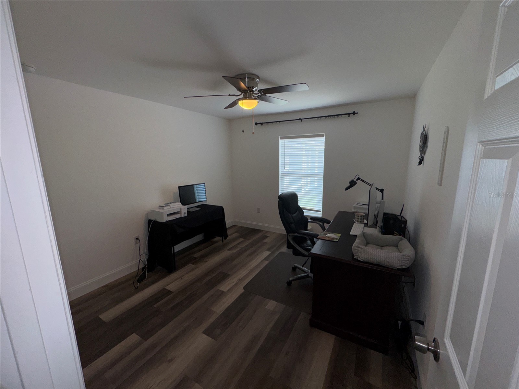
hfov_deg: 102.1
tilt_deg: -10.2
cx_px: 260
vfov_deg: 85.7
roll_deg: +0.7
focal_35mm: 14
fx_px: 210
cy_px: 194
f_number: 2.2
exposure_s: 1/122
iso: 32
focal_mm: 2.22
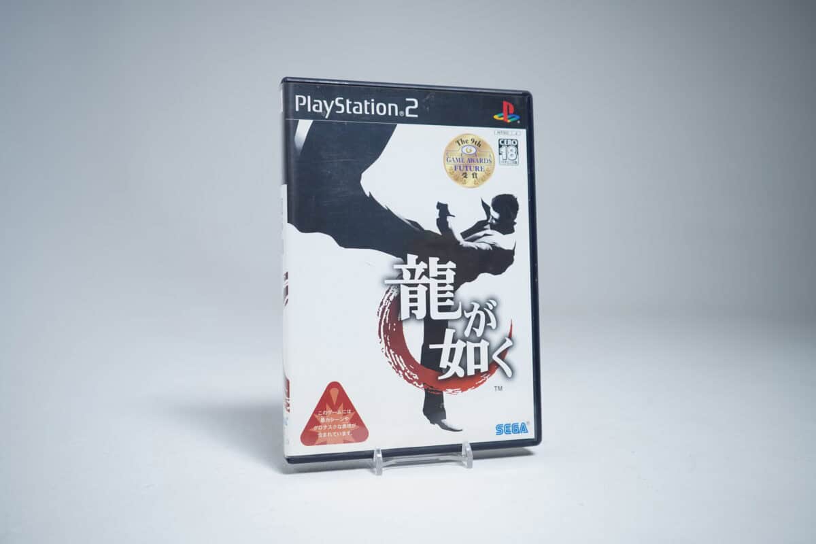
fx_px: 725
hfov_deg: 58.7
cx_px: 408
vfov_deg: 41.1
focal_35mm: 32
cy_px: 272
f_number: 4
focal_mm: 32
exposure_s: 1/40
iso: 400
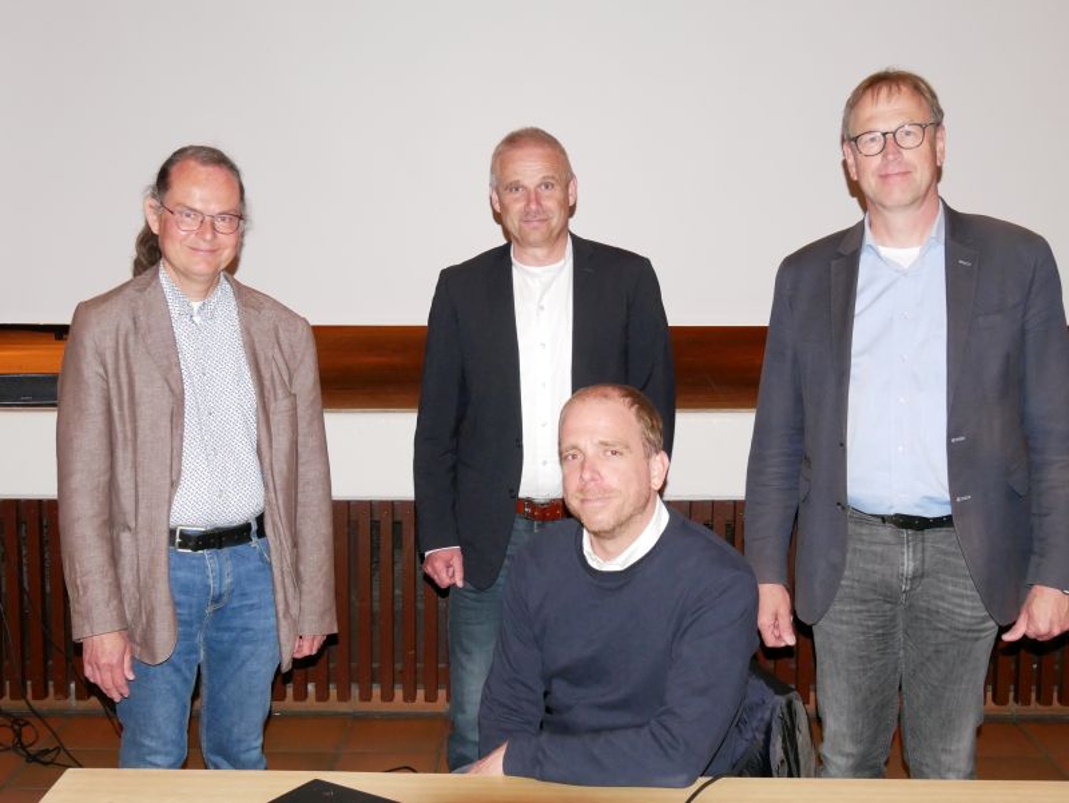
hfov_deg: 39.6
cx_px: 534
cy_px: 402
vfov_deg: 30.3
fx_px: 1483
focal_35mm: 48
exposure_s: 1/50
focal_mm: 24
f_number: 5.6
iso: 2500
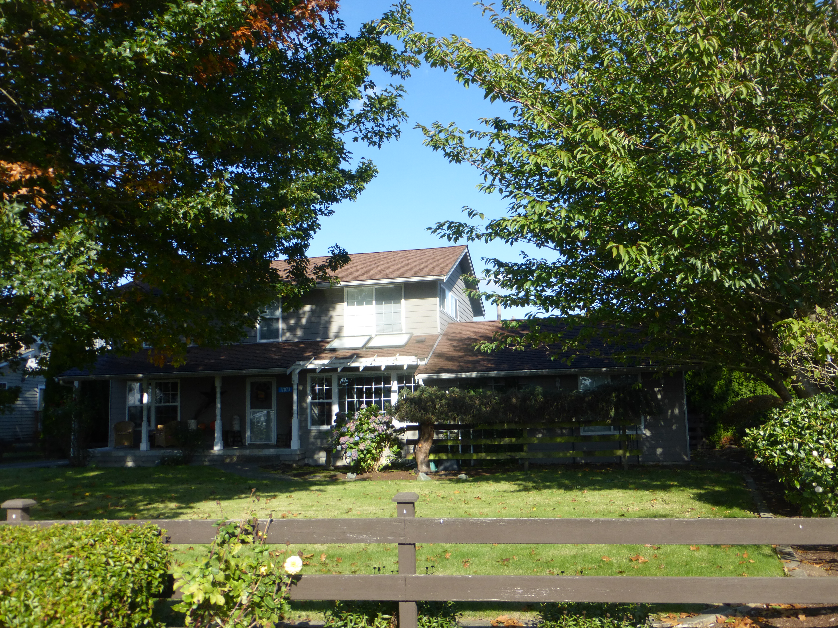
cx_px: 419
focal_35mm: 30
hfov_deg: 60.0
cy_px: 314
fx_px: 726
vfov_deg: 46.8
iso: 100
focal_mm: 5.4
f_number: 3.6
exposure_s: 1/500
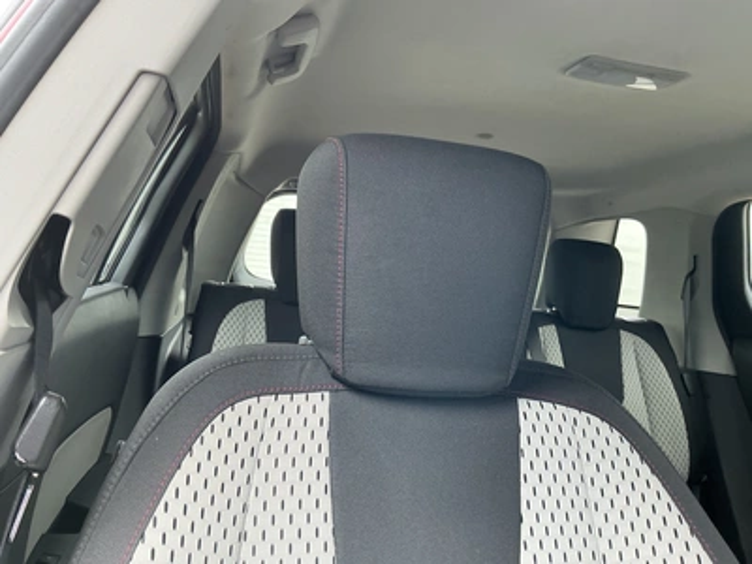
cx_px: 376
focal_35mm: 28
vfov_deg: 49.7
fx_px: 608
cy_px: 282
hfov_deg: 63.4
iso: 64
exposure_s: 1/85
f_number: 1.8
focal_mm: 3
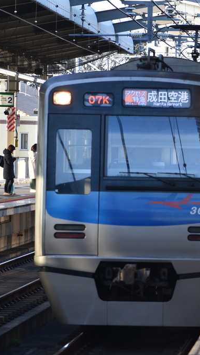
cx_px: 204
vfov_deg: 6.7
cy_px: 178
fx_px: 3015
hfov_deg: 3.8
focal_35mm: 320
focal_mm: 135
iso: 200
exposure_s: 1/100
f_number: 6.3
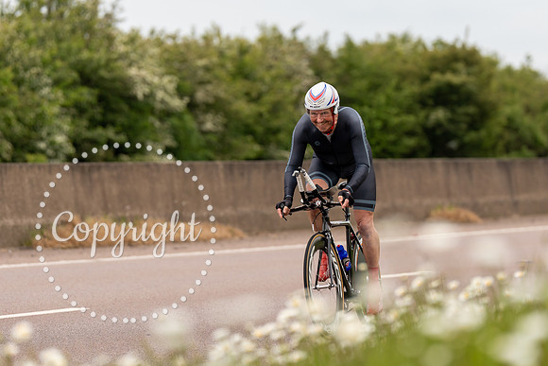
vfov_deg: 5.1
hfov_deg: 7.7
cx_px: 316
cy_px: 145
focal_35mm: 267
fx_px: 4070
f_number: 3.5
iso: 320
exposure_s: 1/1000
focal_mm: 200
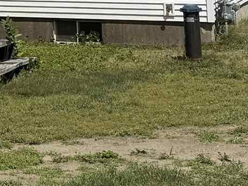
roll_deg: +1.4
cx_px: -202
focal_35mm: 162
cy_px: -193
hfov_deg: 11.3
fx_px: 1160
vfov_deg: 8.6
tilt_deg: +4.6
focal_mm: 6.76
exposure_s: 1/11905
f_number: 1.78
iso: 80
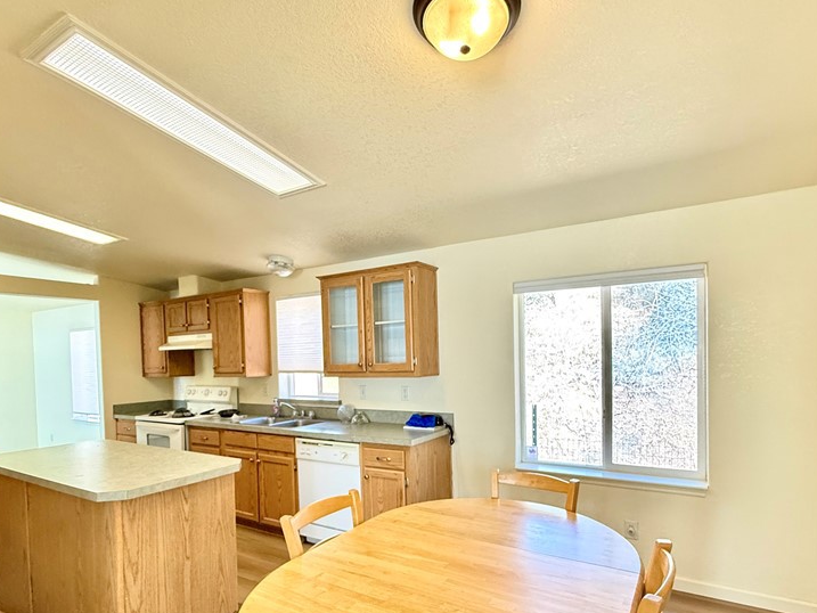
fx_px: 472
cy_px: 374
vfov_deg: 65.2
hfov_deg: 81.7
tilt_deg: -2.2
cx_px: 403
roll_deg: +1.7
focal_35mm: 20
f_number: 2.2
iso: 500
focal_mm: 2.22
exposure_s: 1/120
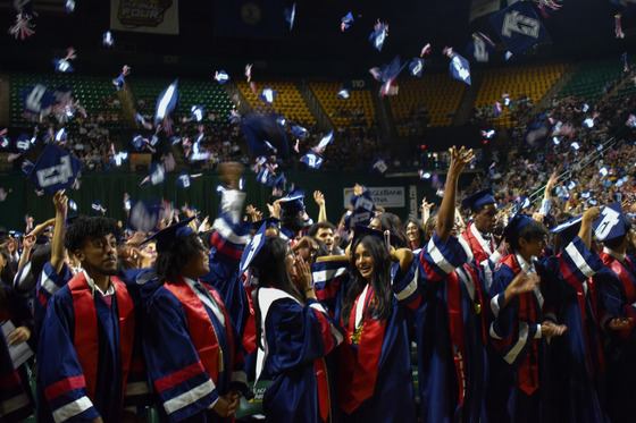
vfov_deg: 31.9
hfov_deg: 46.4
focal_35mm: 42
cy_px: 212
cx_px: 318
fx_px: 742
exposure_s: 1/60
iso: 1000
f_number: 4.2
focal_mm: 28
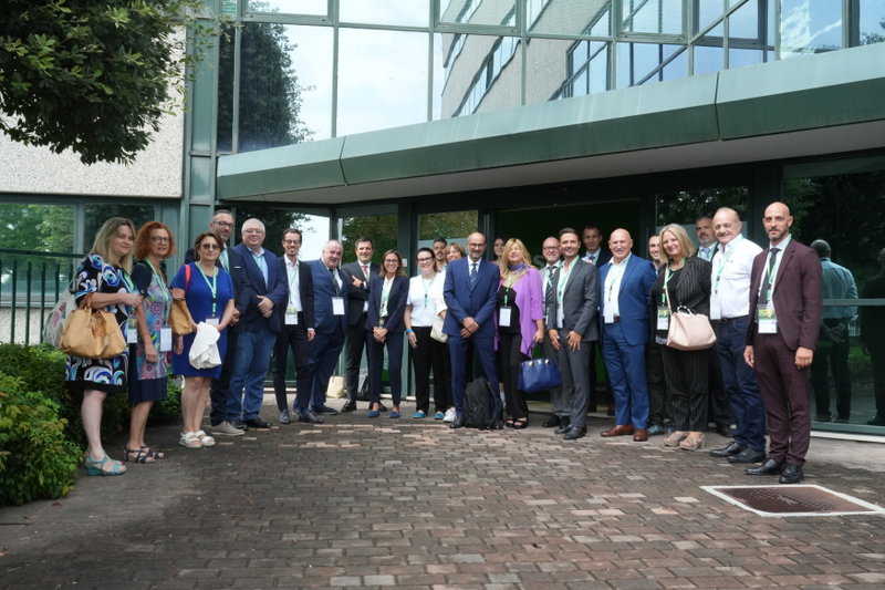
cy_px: 295
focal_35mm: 33
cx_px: 442
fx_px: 811
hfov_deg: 57.2
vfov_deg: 40.0
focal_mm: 33
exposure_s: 1/250
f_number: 22
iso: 4000
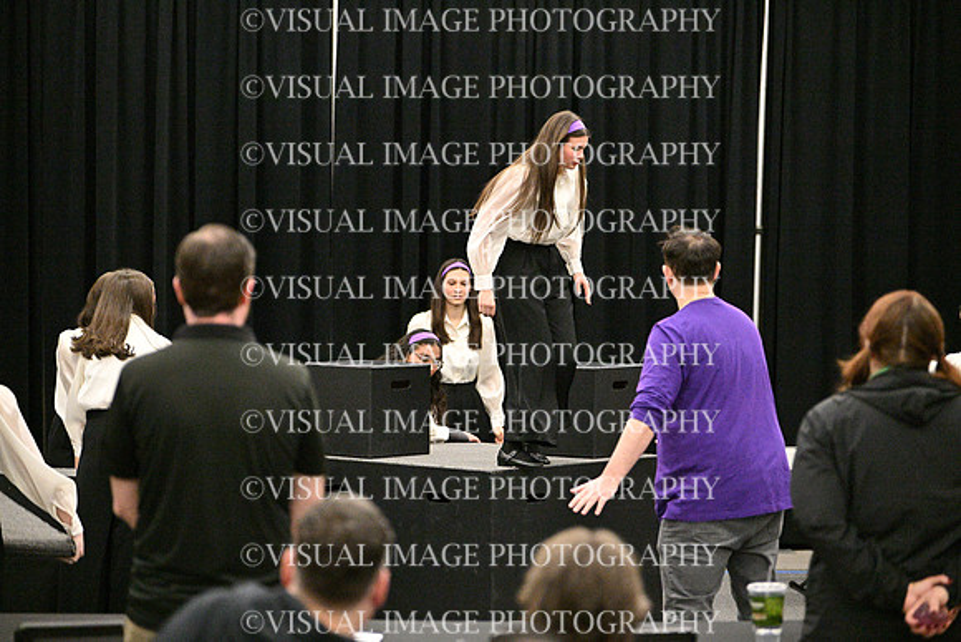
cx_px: 480
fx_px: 2857
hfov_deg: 19.1
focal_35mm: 107
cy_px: 321
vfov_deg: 12.8
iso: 12800
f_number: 2.7
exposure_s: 1/1250
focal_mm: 107
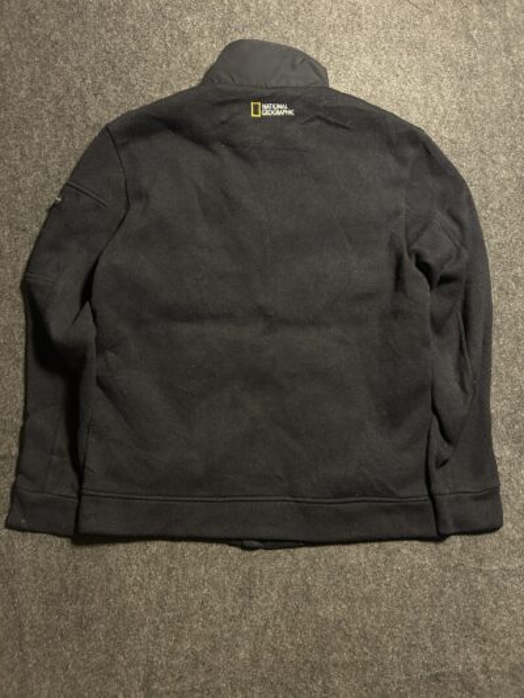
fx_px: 525
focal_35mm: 26
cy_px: 349
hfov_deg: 53.1
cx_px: 262
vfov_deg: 67.3
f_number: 1.5
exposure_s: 1/33
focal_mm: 5.7
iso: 640
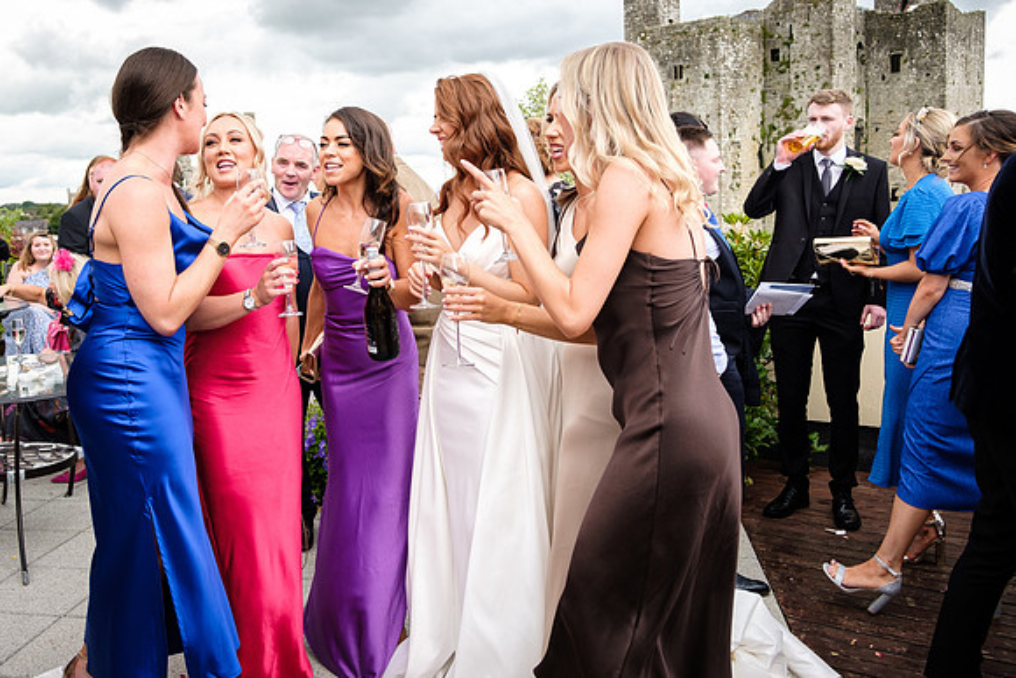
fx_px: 911
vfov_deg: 40.6
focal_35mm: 32
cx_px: 451
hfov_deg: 58.1
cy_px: 268
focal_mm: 16
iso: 160
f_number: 2.8
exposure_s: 1/250
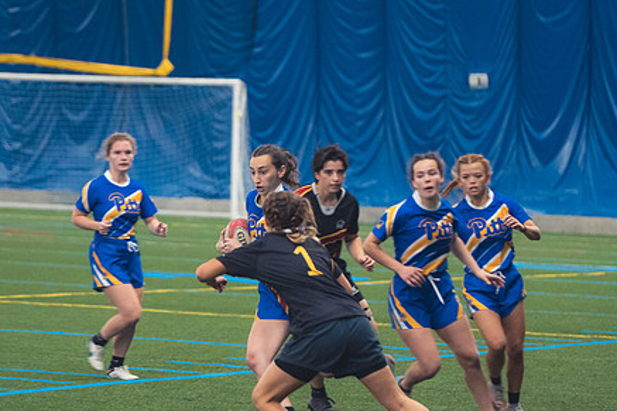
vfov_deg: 5.6
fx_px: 4163
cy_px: 256
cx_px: 272
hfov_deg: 8.5
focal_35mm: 243
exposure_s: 1/320
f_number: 2.8
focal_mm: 122
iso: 3600
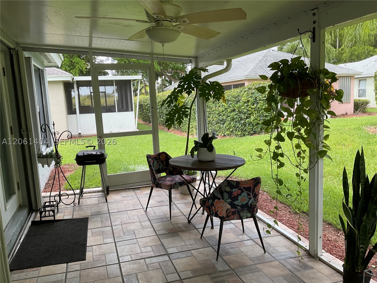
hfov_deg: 61.7
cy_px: 142
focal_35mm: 29
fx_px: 316
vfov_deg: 48.2
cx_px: 188
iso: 20
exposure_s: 1/120
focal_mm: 3
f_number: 1.8
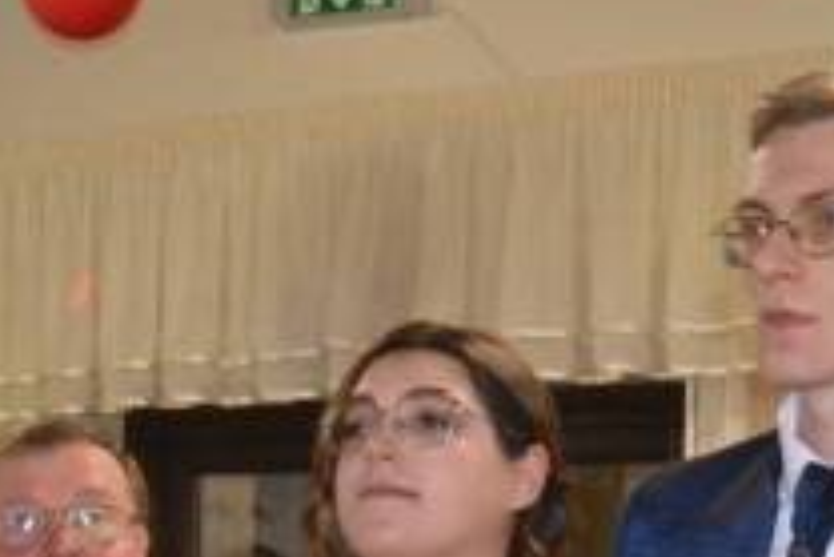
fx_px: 3477
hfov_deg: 13.6
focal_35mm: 150
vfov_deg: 8.8
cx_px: 245
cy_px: 1016
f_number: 4
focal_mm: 26
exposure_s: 1/60
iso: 3200
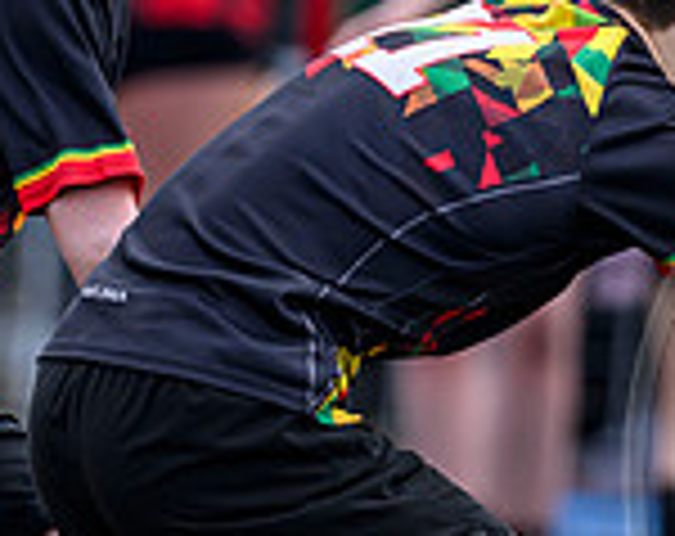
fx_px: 34867
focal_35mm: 1751
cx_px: 1371
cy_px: 439
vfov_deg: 0.9
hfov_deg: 1.1
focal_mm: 400
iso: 500
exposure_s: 1/1600
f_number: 3.5
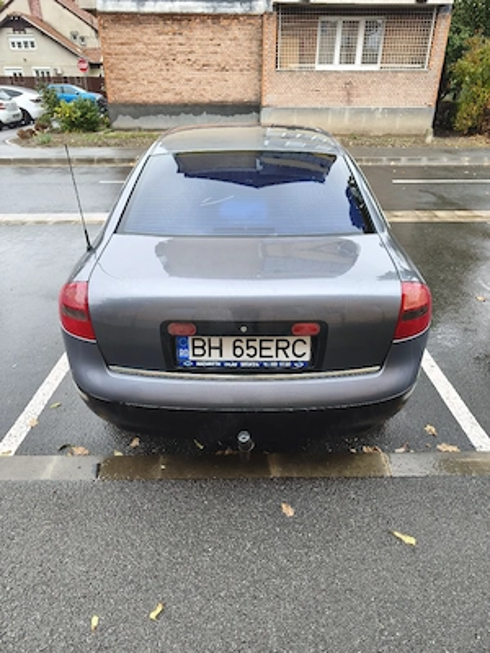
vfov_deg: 73.9
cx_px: 245
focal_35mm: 23
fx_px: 434
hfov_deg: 58.9
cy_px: 326
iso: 320
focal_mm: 6.06
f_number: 1.7
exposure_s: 1/50.3
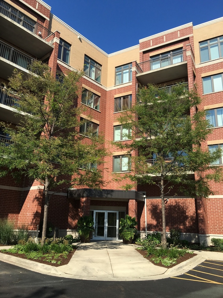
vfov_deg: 61.7
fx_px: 249
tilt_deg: +18.5
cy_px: 149
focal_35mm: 29
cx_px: 112
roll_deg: -2.5
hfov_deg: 48.2
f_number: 2.2
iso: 25
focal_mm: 4.15
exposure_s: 1/1304
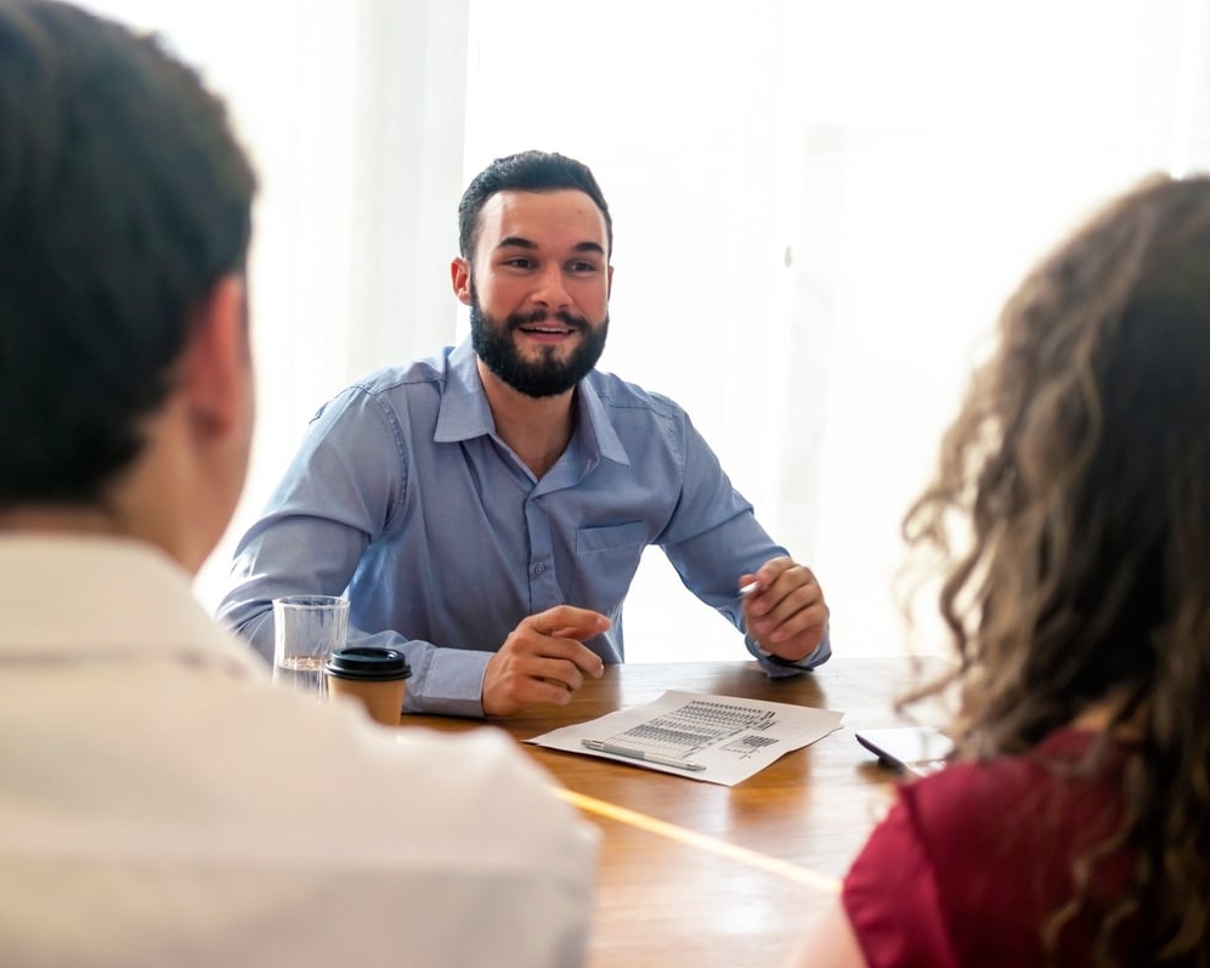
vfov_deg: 29.1
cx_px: 645
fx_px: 1862
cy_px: 484
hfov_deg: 36.0
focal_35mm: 52
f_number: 2
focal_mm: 30
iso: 200
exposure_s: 1/160
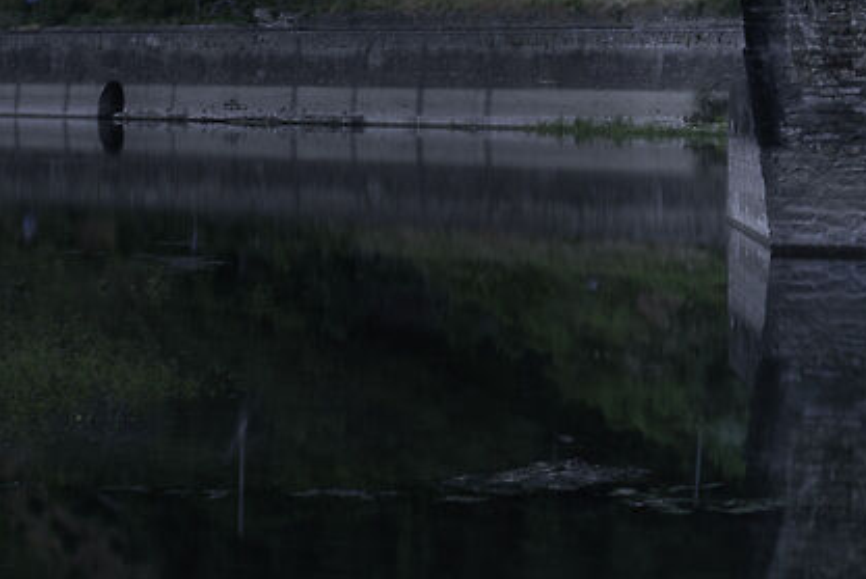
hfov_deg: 14.6
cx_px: 862
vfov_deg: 9.8
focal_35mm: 138
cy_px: -181
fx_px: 3323
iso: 100
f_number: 13
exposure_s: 10
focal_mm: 24
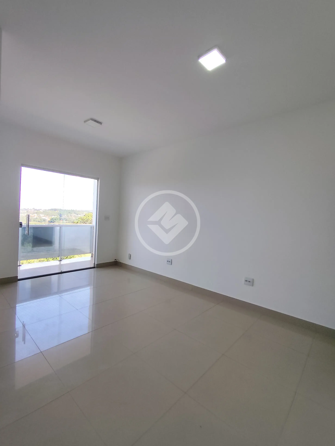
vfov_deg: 94.5
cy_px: 223
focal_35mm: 16
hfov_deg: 78.2
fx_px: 206
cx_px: 168
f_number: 2.2
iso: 50
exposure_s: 1/324
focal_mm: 1.65
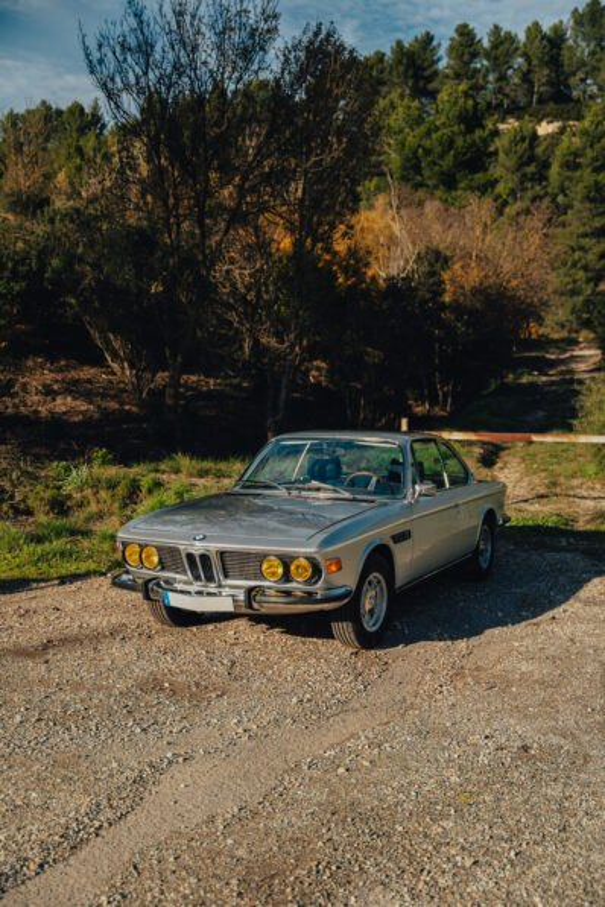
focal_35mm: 39
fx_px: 975
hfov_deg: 34.5
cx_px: 302
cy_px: 454
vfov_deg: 49.9
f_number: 2.8
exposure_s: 1/350
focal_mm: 38.7
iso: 50
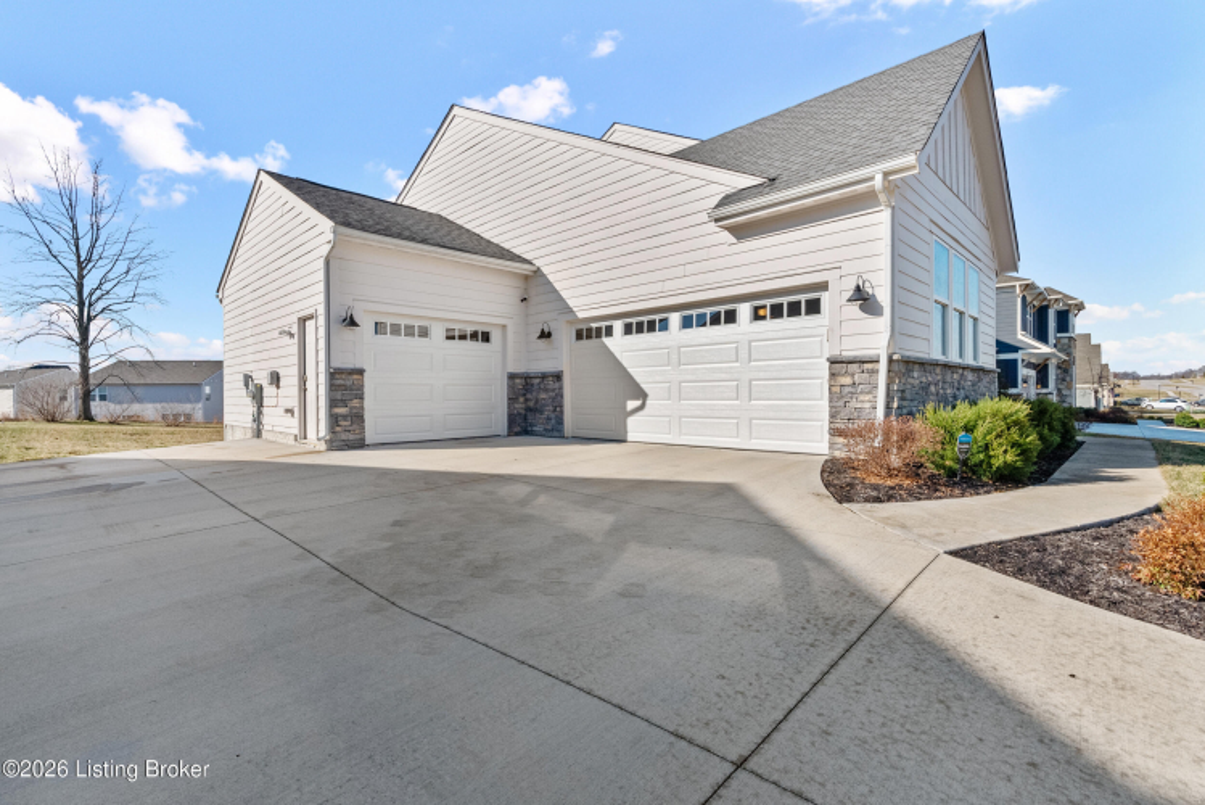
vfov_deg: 73.8
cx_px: 602
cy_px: 402
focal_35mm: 16
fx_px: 536
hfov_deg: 96.7
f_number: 11
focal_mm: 16
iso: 400
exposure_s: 1/800
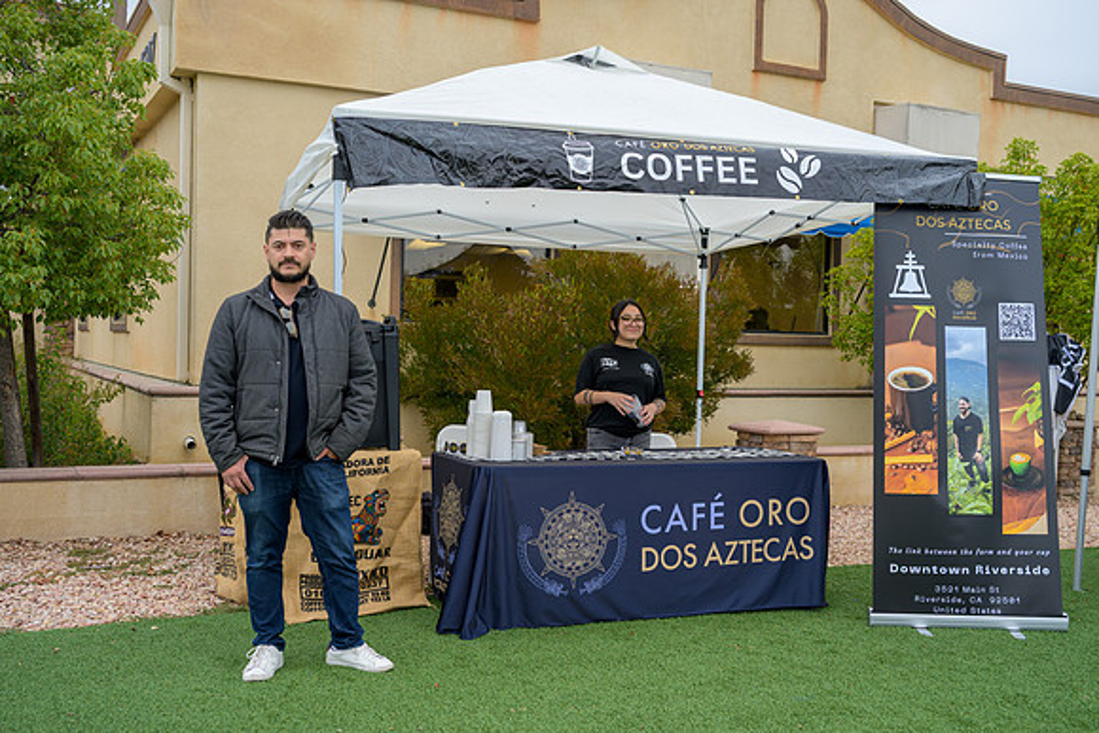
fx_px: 1130
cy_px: 366
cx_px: 550
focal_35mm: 37
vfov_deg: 36.0
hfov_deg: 51.9
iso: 320
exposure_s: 1/200
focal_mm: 37
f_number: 4
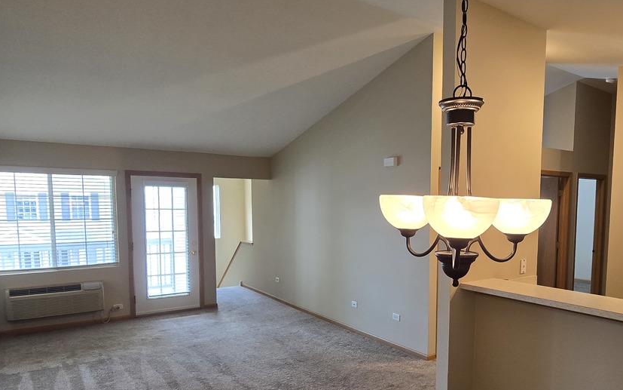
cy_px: 259
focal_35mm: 24
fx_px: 408
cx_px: 357
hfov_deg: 74.4
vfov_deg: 50.2
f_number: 2.2
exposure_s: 1/60
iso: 160
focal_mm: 2.2
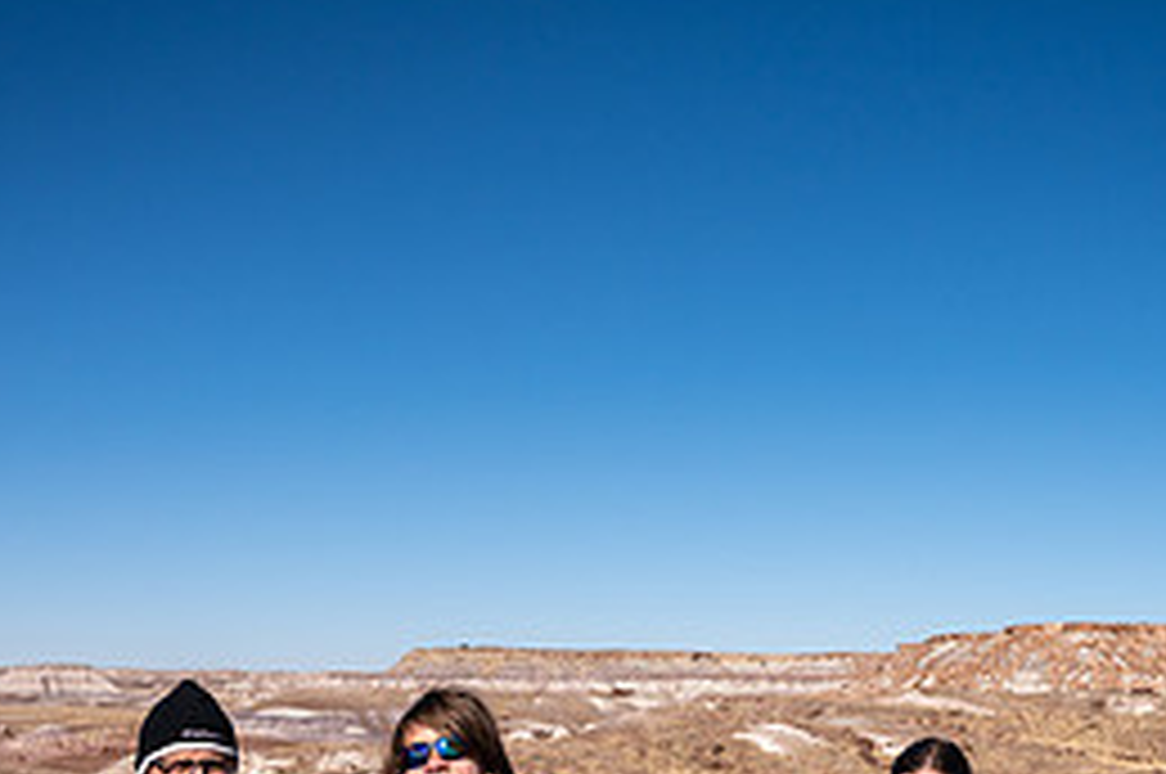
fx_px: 1973
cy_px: 801
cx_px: 637
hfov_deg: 32.9
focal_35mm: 61
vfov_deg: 21.3
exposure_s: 1/5000
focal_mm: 26.5
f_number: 4
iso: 200
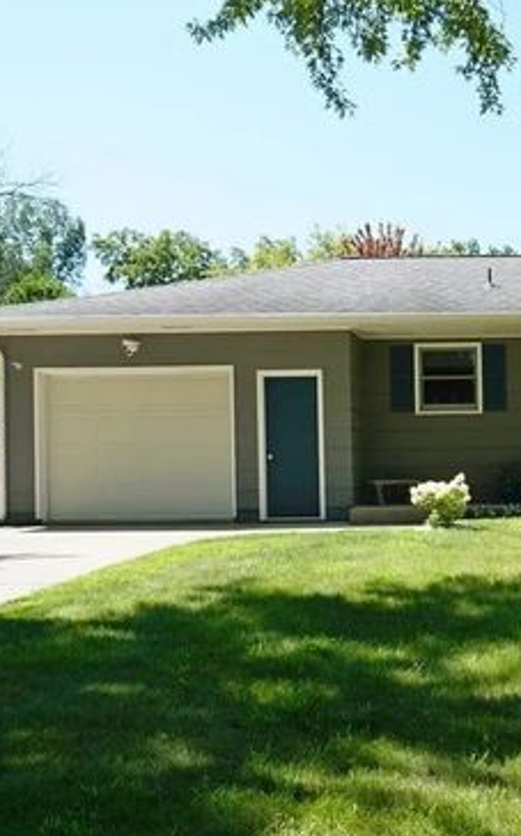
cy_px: 467
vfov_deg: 46.1
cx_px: 539
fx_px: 978
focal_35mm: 43
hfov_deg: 27.8
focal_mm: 16
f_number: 9
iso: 100
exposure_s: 1/100
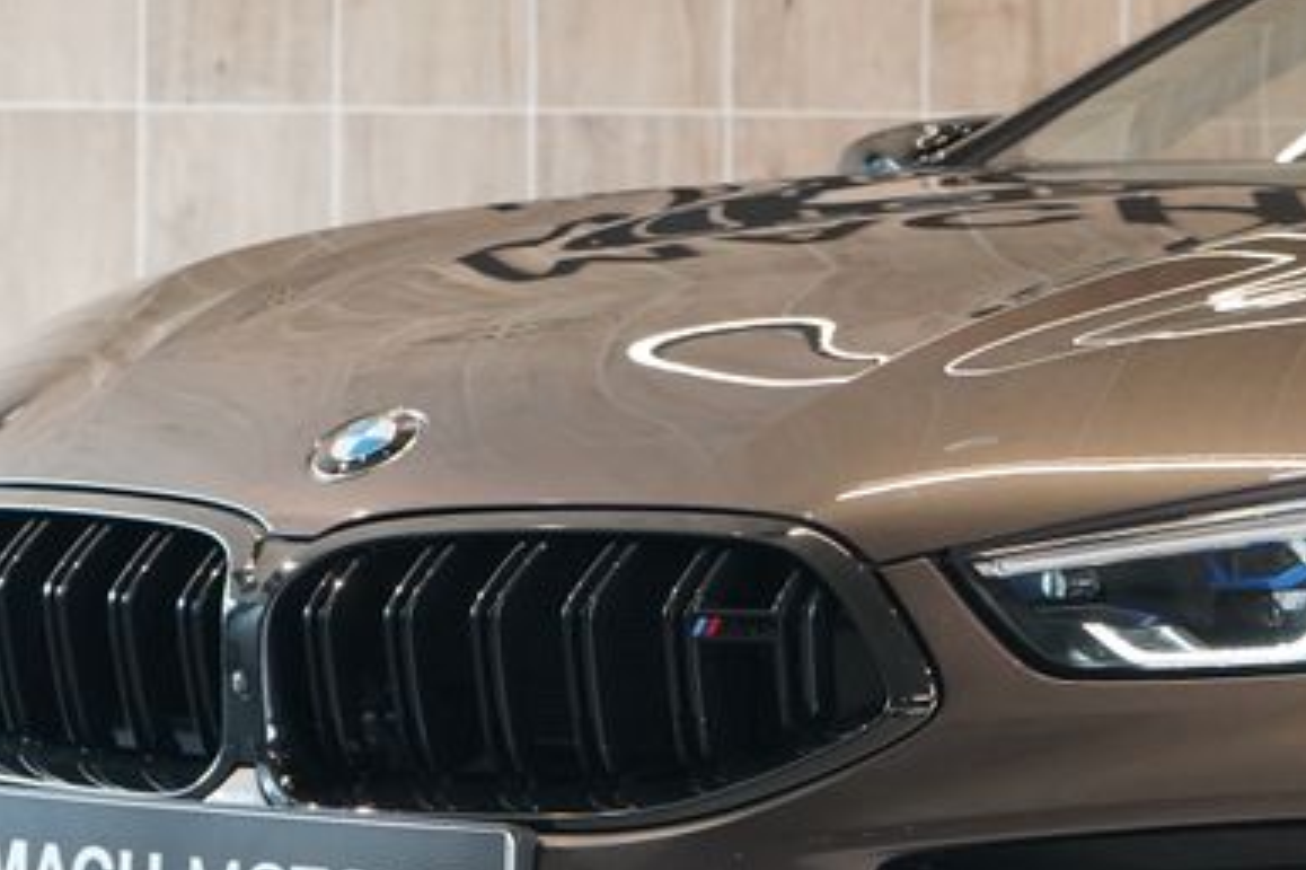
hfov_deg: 13.2
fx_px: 5584
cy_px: 547
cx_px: 1188
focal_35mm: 154
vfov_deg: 8.9
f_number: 5
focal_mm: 58
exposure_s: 1/160
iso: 4000
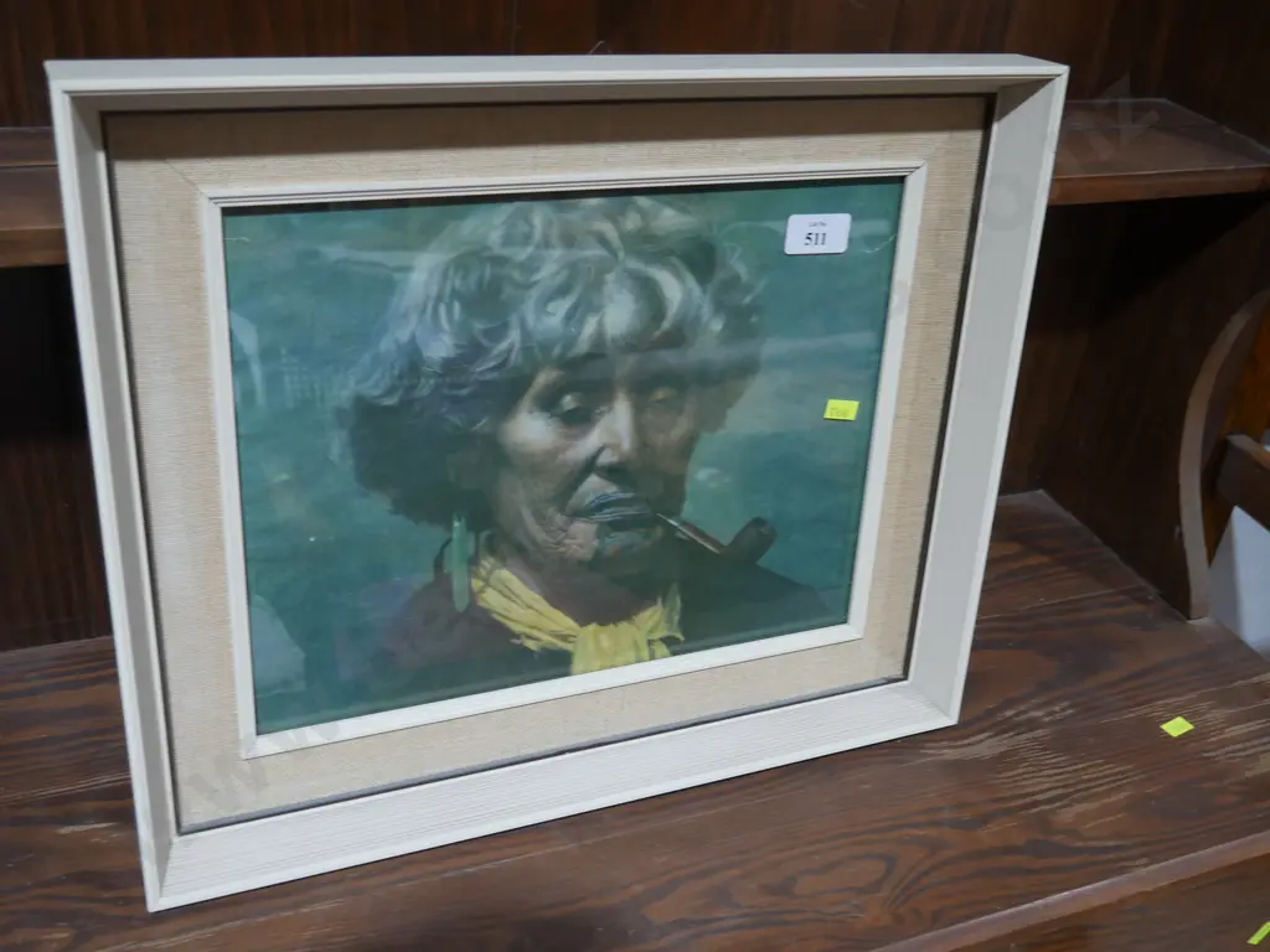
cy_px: 476
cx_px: 635
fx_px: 1468
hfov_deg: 46.8
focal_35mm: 40
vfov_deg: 36.0
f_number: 4.4
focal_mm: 20
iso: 500
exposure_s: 1/60
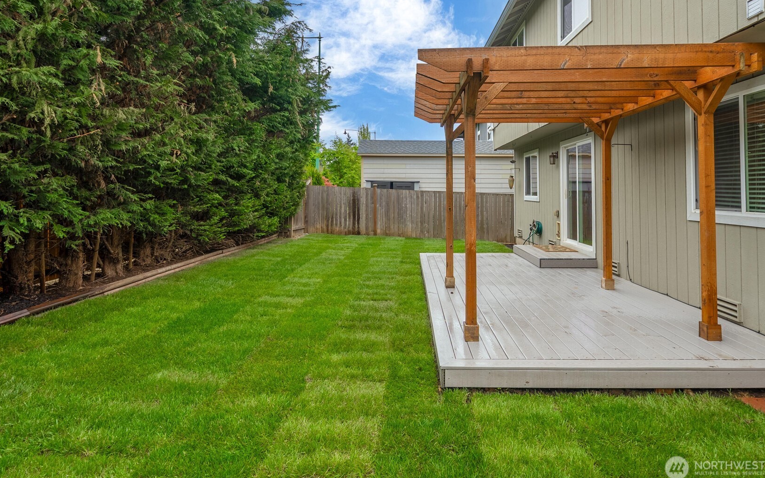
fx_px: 396
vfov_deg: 62.1
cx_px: 383
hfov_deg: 88.0
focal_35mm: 19
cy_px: 221
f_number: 7.1
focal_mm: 18
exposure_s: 1/30
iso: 125
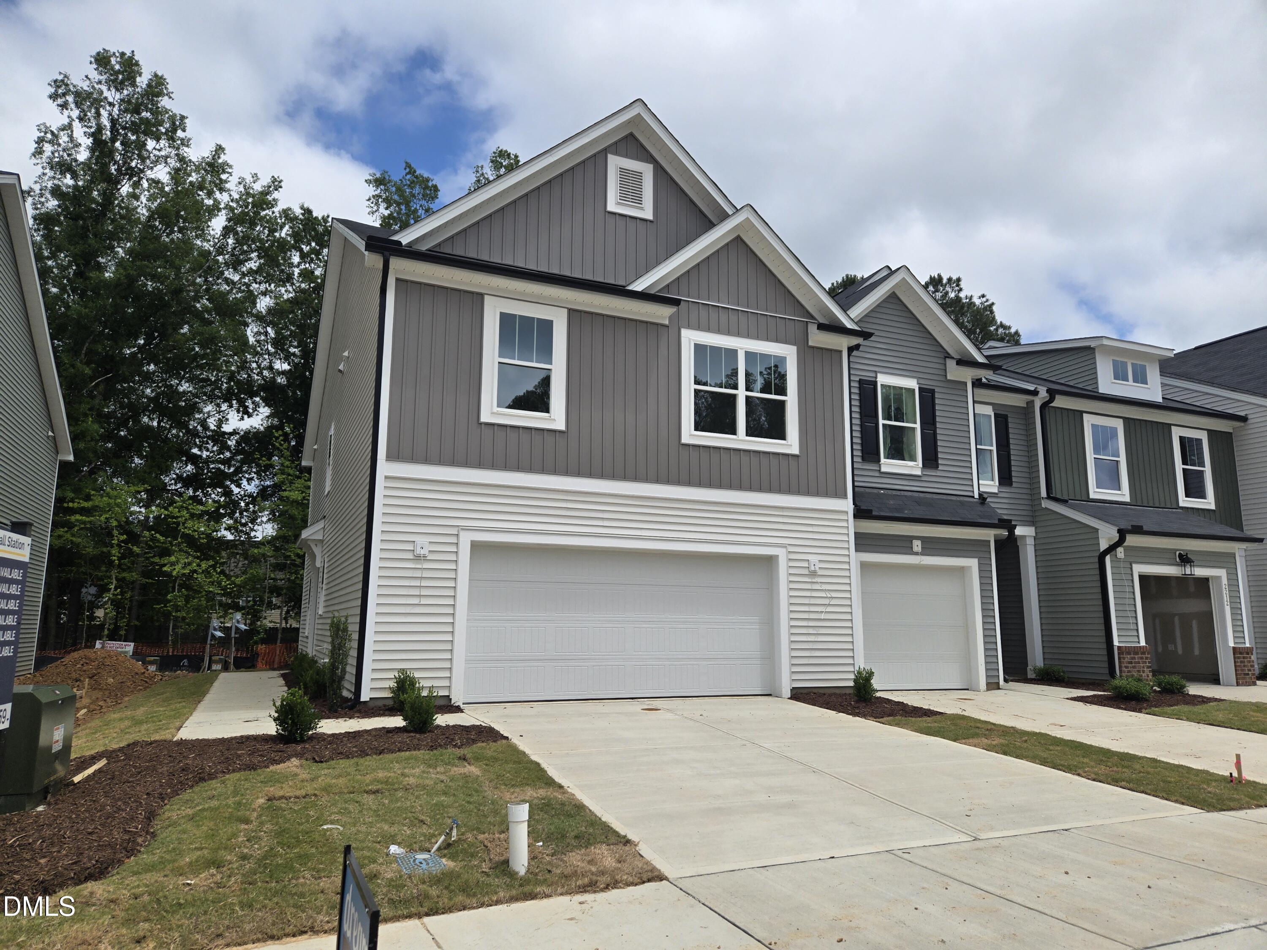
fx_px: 842
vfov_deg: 58.9
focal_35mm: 23
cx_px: 634
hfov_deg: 73.9
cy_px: 475
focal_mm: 5.4
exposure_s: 1/3001
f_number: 1.8
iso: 25
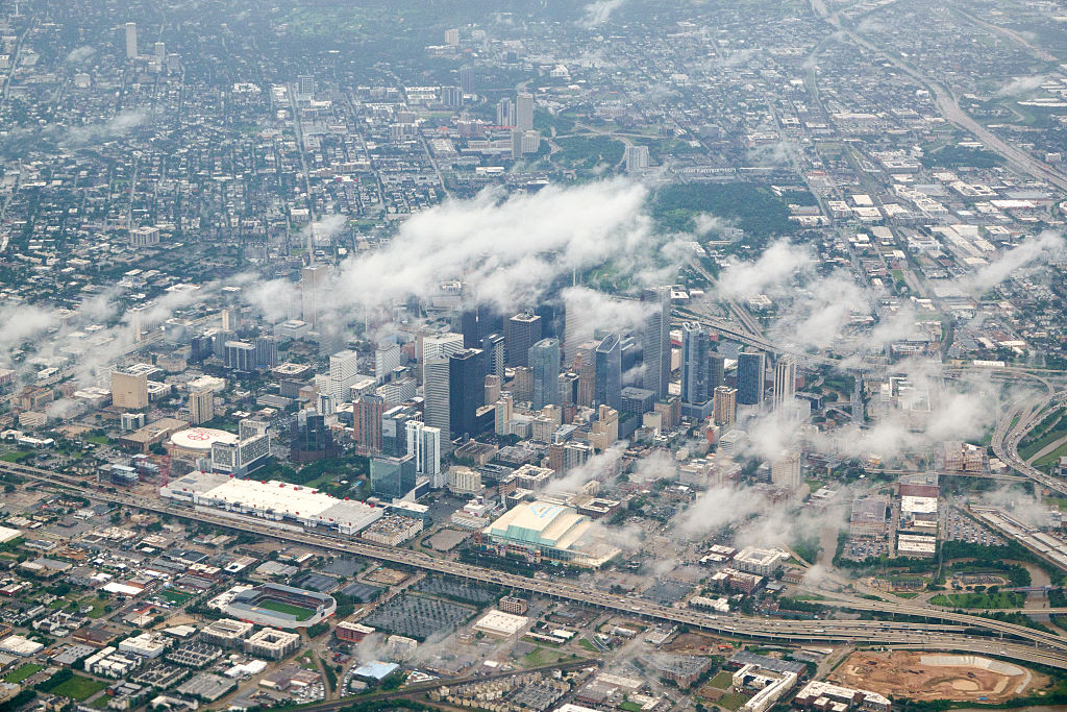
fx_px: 2193
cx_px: 534
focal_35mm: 74
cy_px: 356
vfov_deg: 18.4
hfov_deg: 27.3
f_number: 3.5
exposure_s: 1/400
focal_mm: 27.24
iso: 200
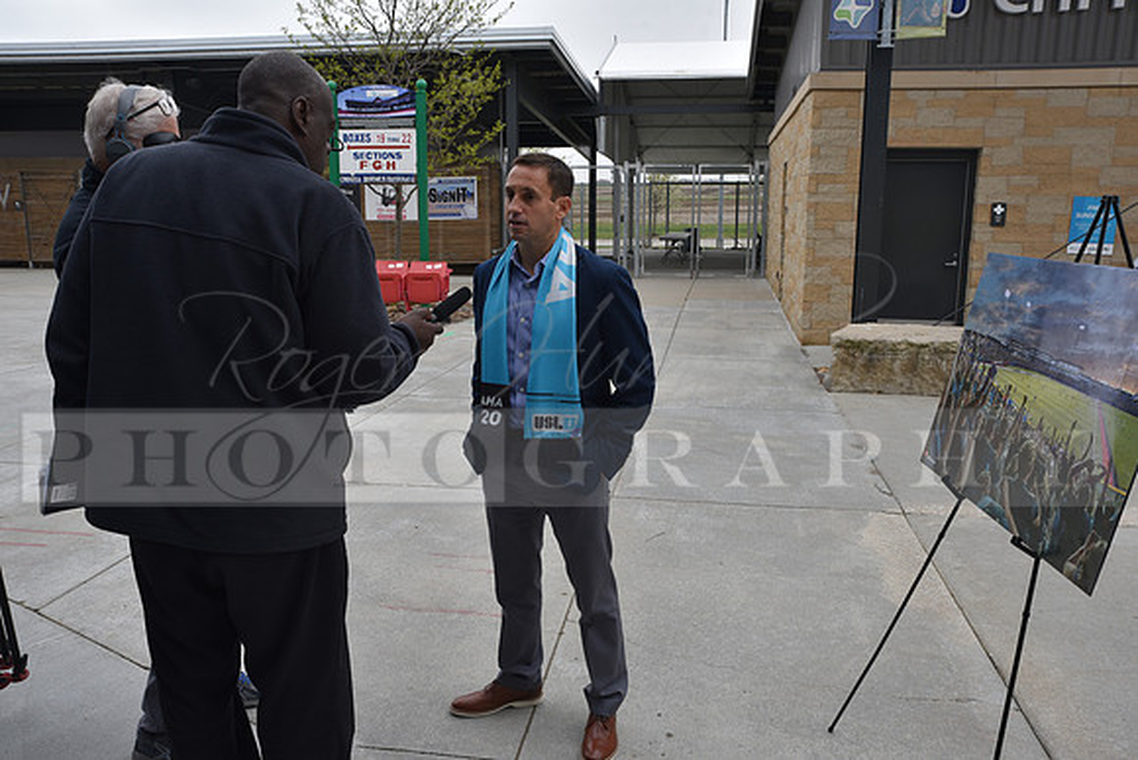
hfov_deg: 60.3
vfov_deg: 42.3
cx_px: 569
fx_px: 980
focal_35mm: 31
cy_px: 380
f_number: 10
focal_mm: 31
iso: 400
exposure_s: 1/400
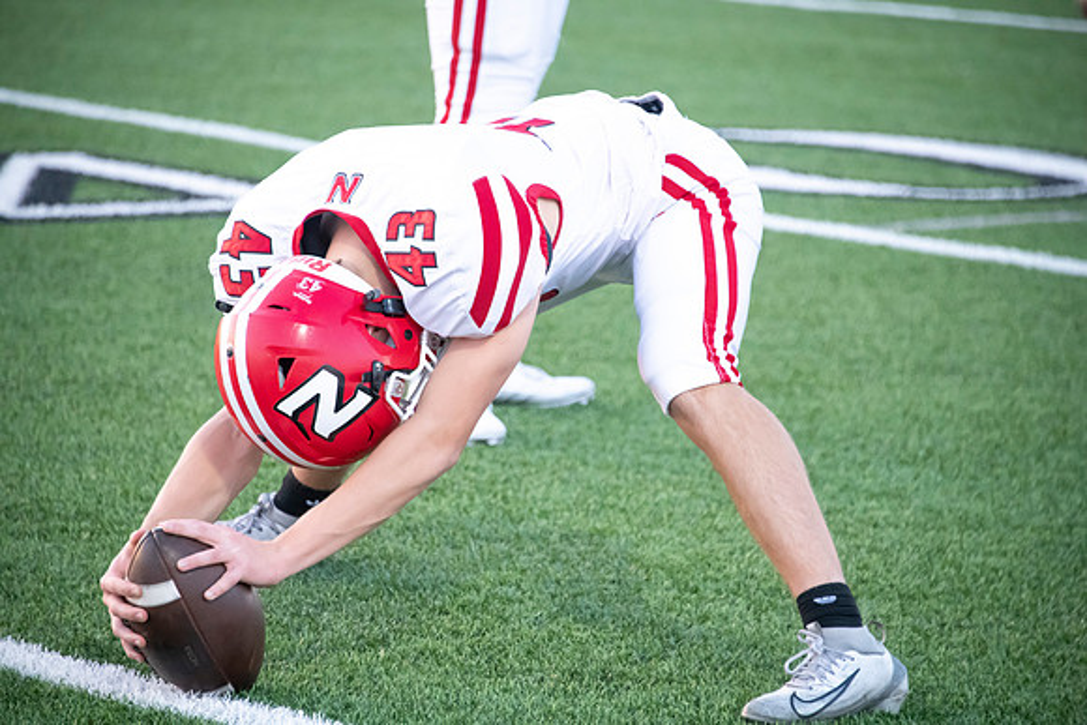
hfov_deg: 8.2
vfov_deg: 5.5
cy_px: 362
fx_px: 7550
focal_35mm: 250
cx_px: 544
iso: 4000
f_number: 5.6
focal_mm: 250
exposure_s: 1/800
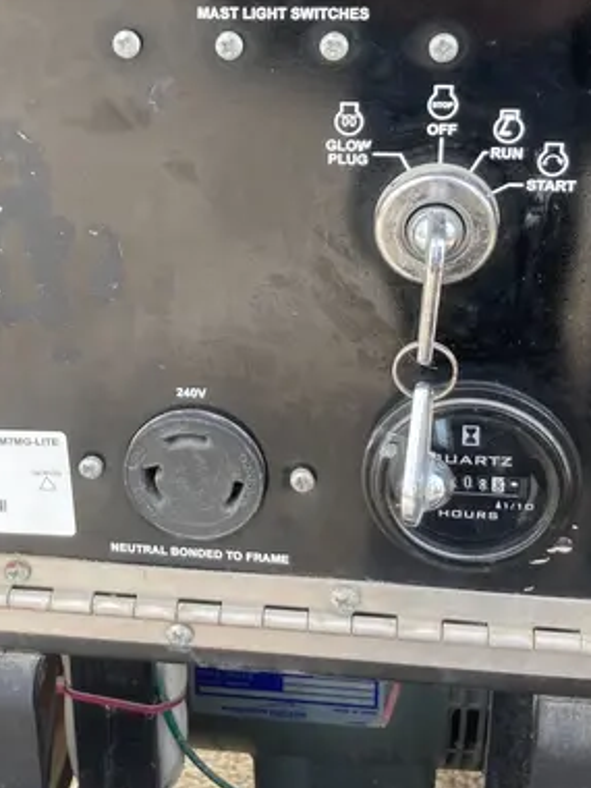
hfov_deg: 27.0
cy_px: 277
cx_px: 236
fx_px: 1229
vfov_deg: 35.3
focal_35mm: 54
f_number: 1.8
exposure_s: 1/120
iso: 32
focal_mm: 3.99
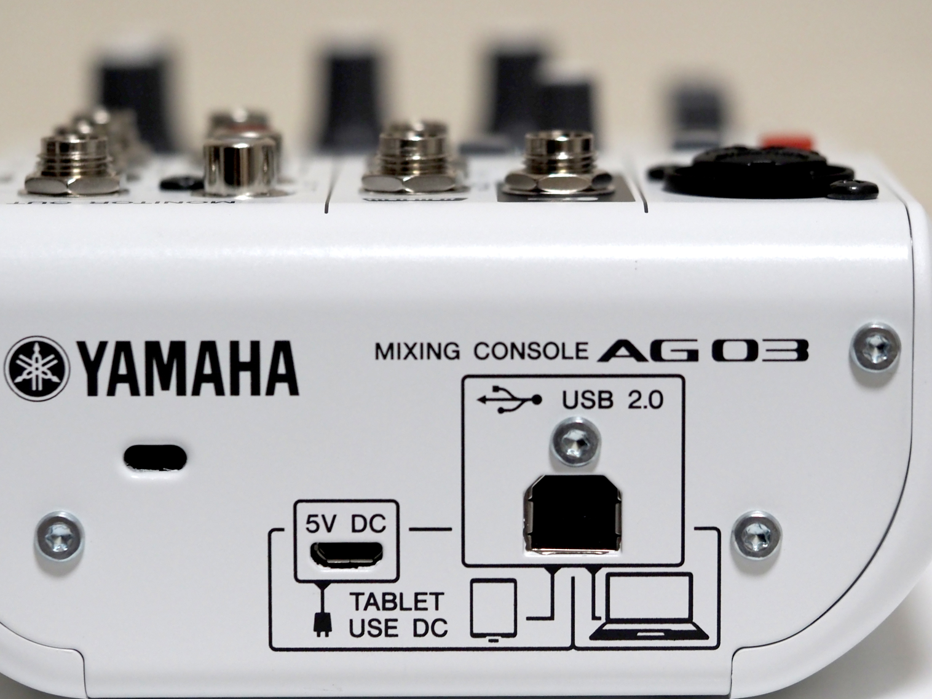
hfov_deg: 13.0
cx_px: 421
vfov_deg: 9.8
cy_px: 388
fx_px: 4092
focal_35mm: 152
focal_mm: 60
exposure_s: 1/125
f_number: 2.8
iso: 640
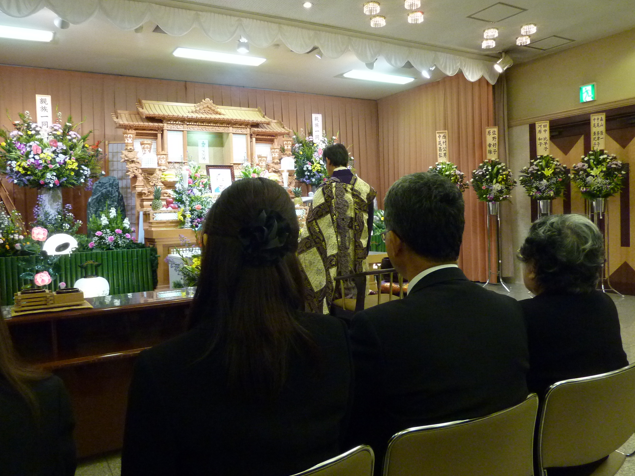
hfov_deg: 65.3
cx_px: 315
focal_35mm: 27
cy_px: 229
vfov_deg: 51.3
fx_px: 495
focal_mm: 4.1
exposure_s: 1/30
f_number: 3.3
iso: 400
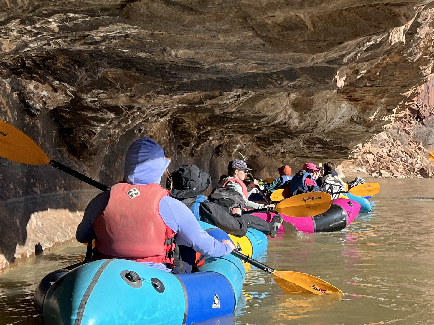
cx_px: 370
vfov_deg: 21.9
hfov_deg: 28.1
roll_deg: -1.5
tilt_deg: +4.2
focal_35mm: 67
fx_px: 840
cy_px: 132
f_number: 1.6
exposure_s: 1/2062
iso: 50
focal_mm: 5.1
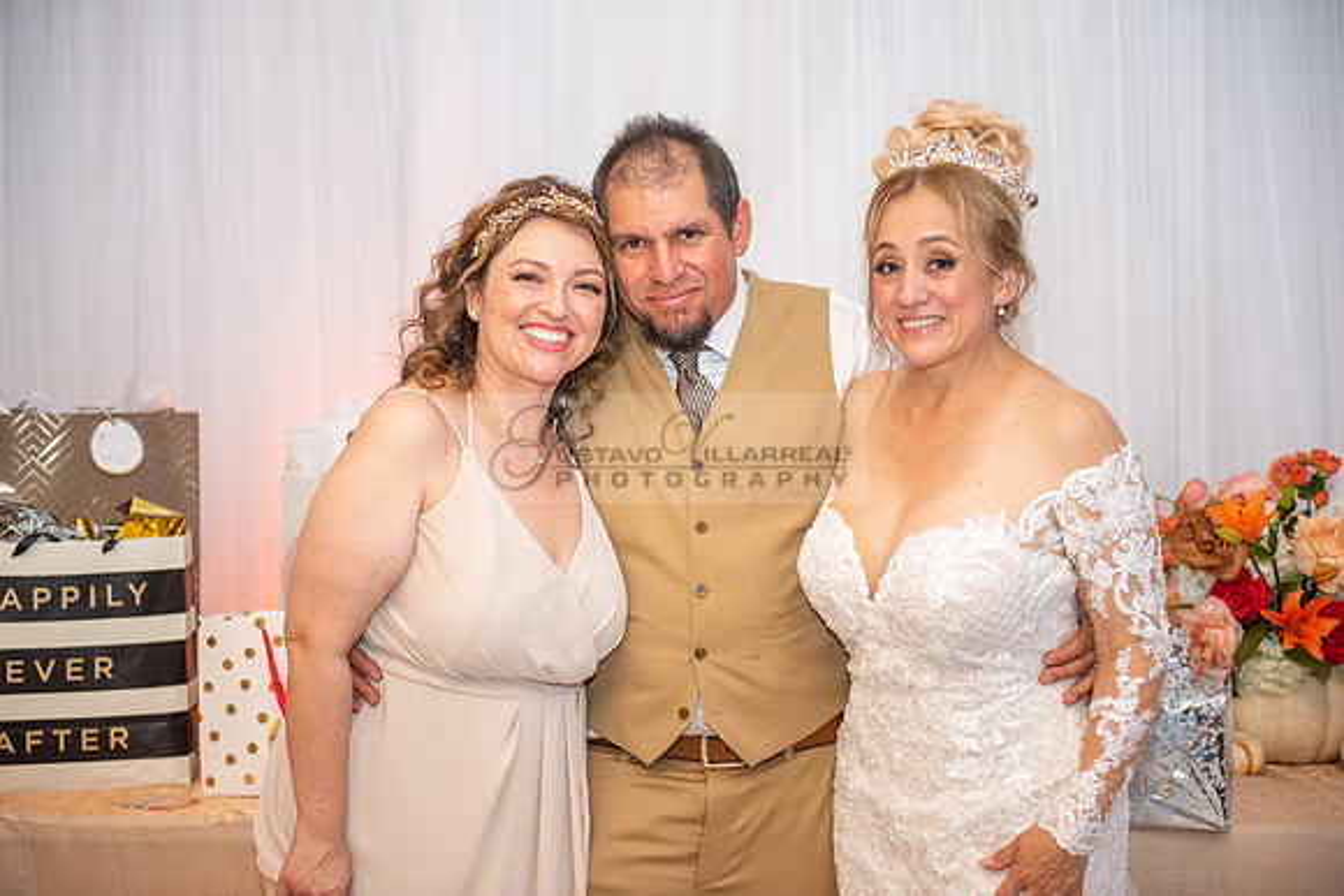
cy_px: 448
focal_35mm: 70
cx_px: 672
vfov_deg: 19.5
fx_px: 2614
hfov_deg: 28.8
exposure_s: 1/160
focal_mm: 70
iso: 1000
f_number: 2.8
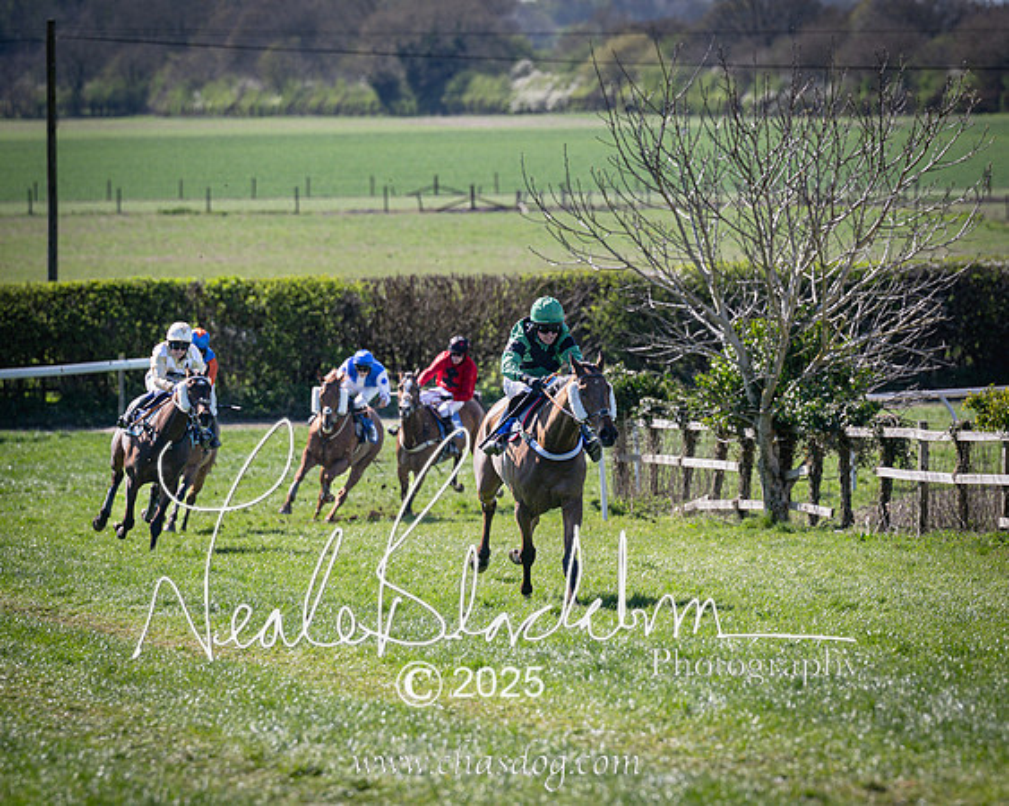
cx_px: 553
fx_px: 8809
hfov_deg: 6.6
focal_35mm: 295
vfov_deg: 5.2
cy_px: 448
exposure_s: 1/2000
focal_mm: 175
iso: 220
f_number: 4
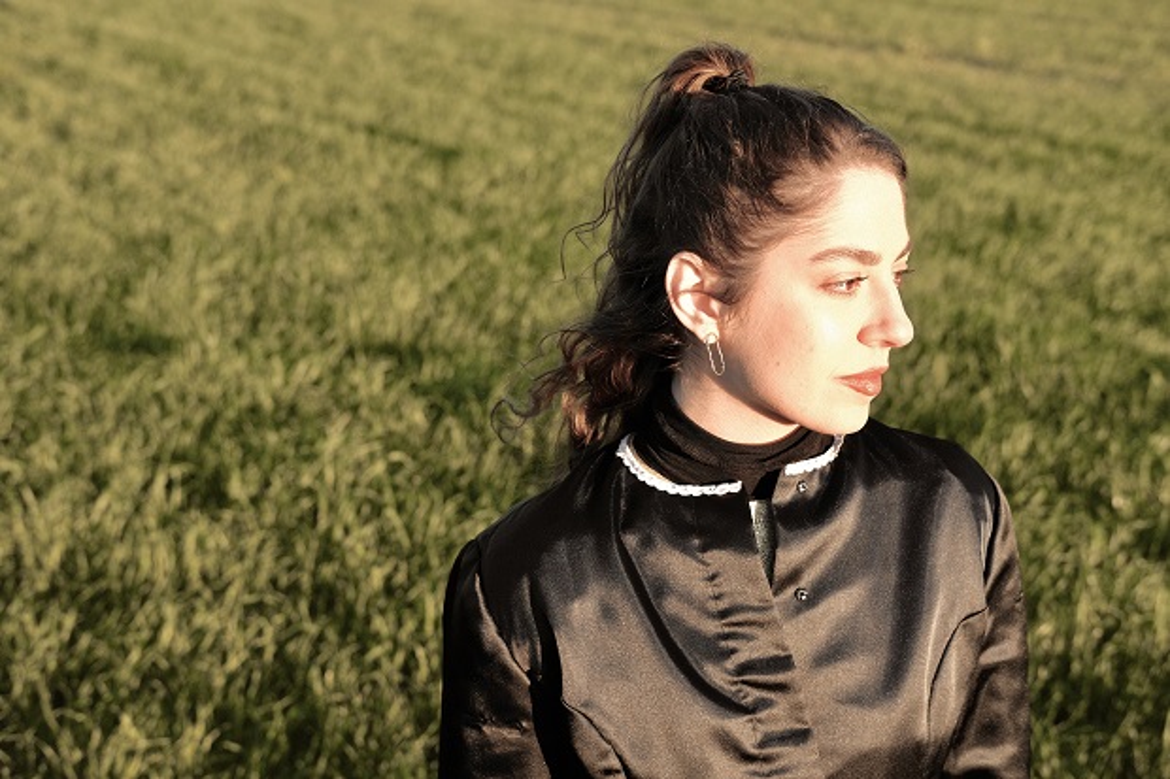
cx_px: 585
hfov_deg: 37.5
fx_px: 1722
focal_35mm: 53
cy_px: 390
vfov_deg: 25.5
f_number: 4
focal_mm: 35
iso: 250
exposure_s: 1/420
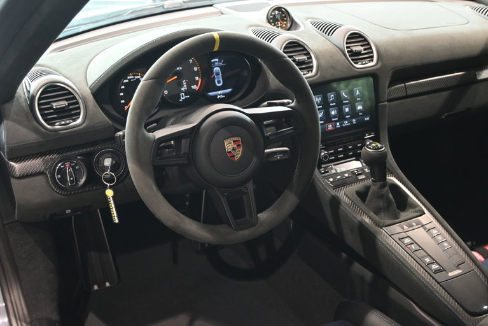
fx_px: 570
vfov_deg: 31.9
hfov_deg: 46.4
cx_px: 244
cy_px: 163
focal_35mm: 42
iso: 1400
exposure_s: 1/50
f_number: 4.5
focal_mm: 28
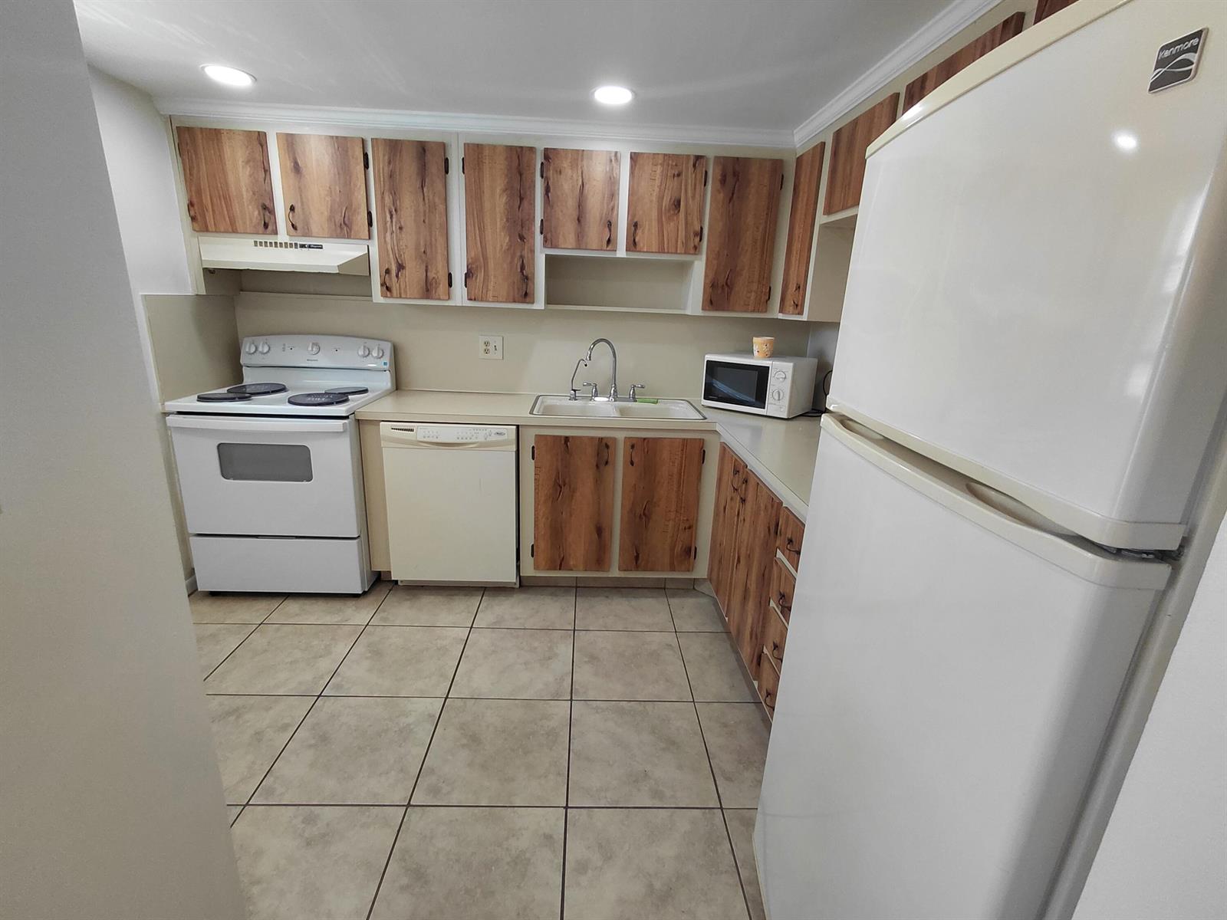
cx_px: 614
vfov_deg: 78.1
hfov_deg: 94.5
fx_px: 567
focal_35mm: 16
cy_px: 460
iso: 40
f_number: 2.2
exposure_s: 1/60
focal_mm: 1.64
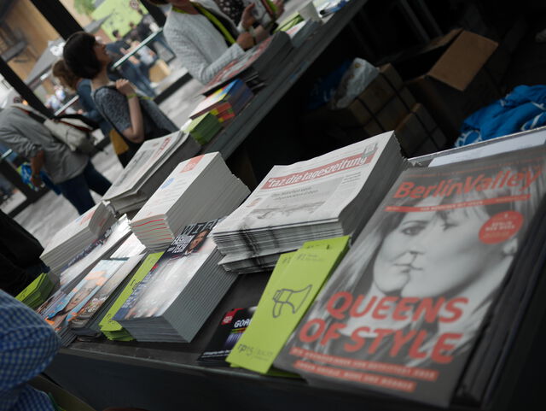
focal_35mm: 40
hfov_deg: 46.8
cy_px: 206
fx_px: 631
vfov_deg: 36.0
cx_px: 273
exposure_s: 1/250
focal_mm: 20
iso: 200
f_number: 1.7
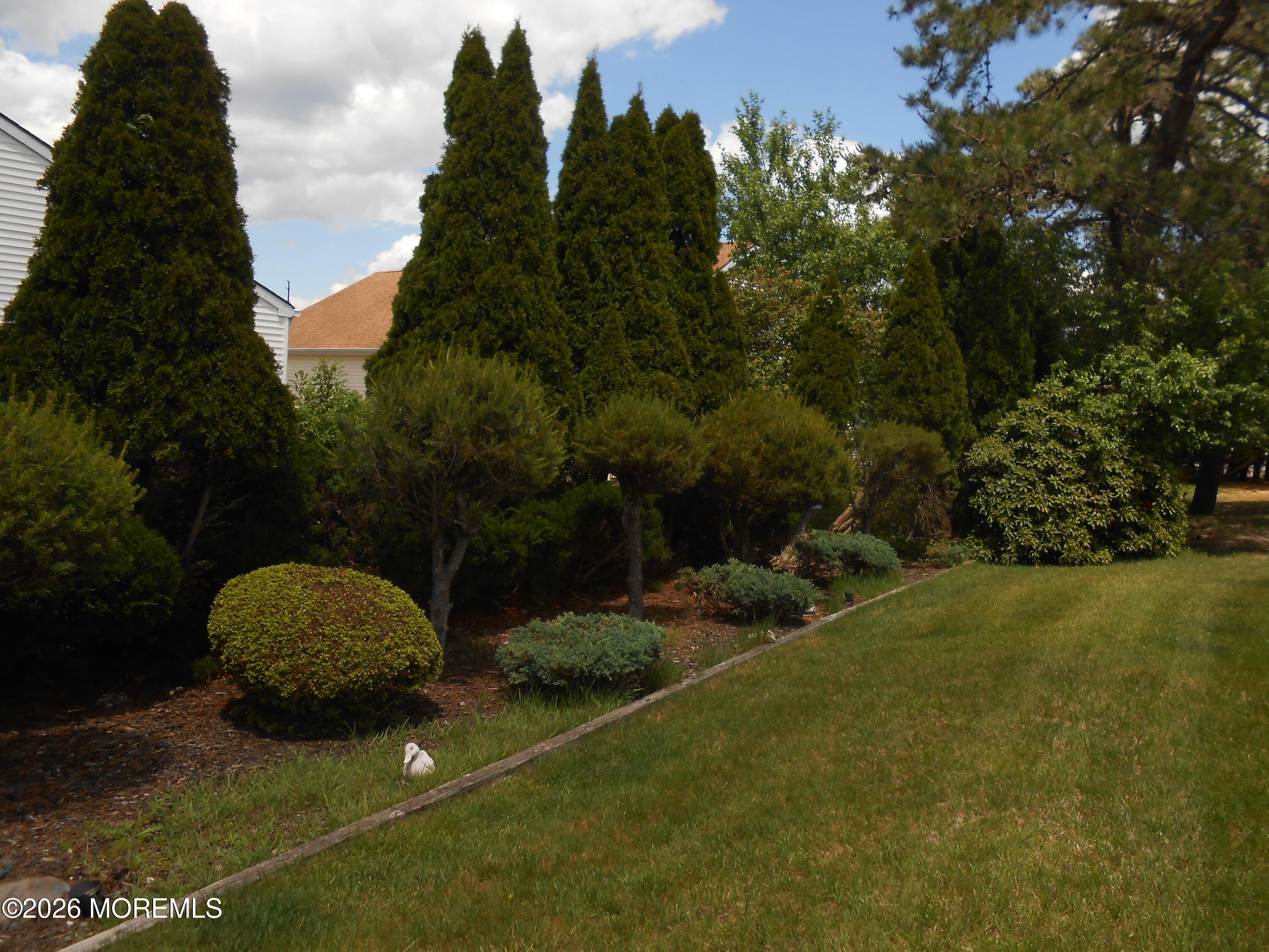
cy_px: 476
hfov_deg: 67.3
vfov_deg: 53.1
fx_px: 953
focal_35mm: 26
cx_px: 634
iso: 80
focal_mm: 4.6
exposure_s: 1/800
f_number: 3.5
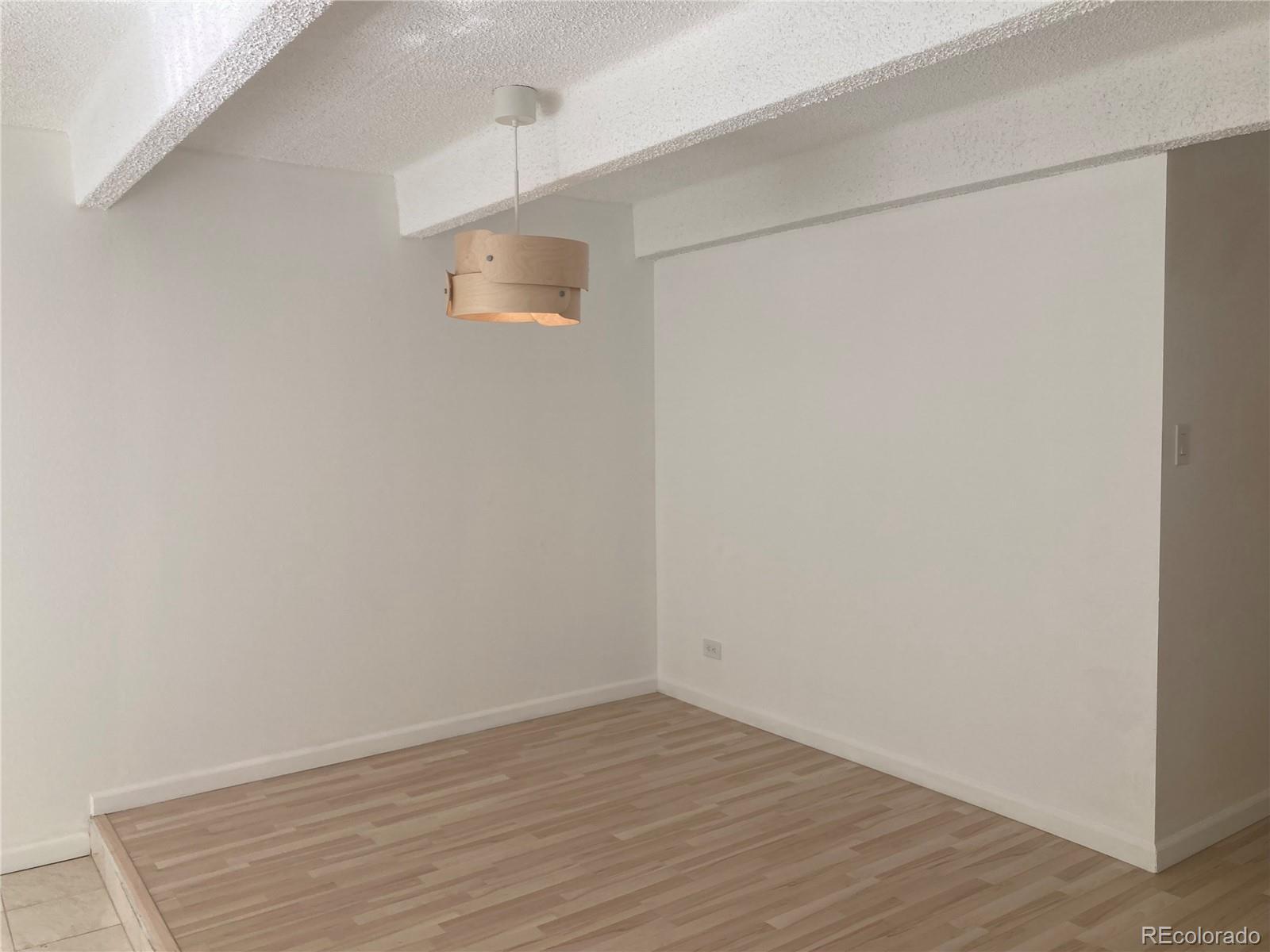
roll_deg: +0.8
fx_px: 1027
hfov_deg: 63.4
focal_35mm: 28
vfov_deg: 49.7
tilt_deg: -4.8
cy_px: 476
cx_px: 635
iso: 20
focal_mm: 3.99
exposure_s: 1/291
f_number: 1.8
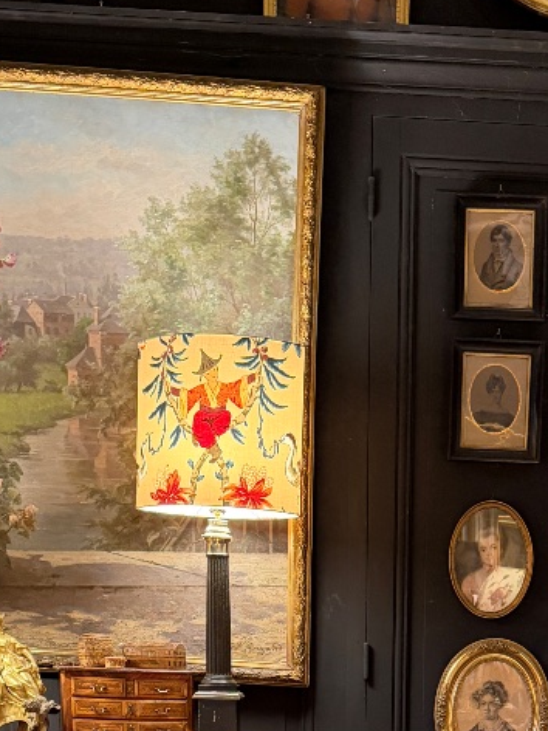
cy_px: 906
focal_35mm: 61
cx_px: 452
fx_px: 1288
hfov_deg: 23.6
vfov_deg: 27.4
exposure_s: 1/33
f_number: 1.78
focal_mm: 6.76
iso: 640
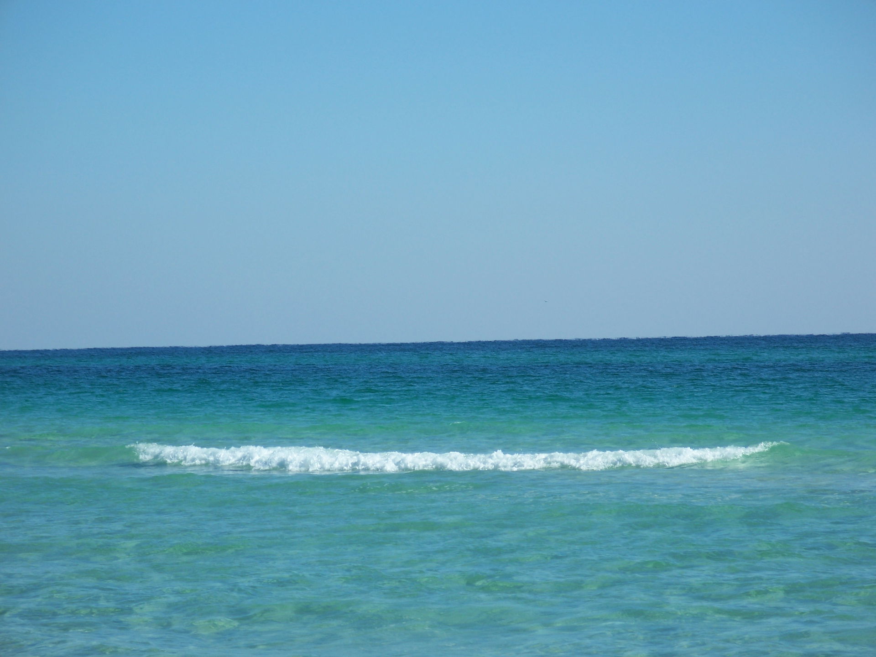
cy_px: 328
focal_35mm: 185
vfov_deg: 8.0
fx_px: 4682
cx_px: 438
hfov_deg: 10.7
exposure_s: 1/640
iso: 64
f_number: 4.4
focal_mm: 38.8
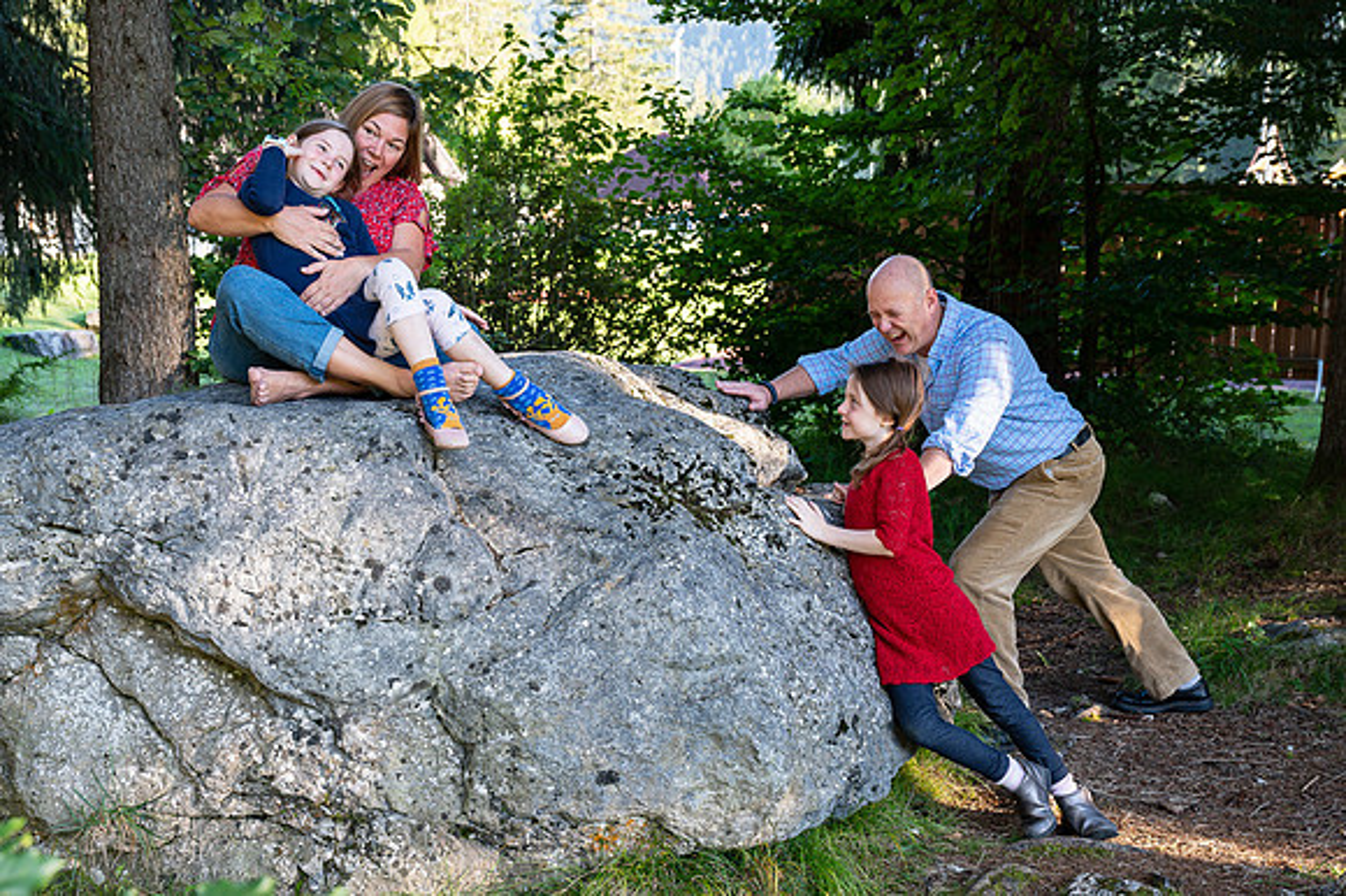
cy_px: 470
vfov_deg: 31.9
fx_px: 1569
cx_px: 649
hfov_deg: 46.4
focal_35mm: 42
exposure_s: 1/80
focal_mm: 35
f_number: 5
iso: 200
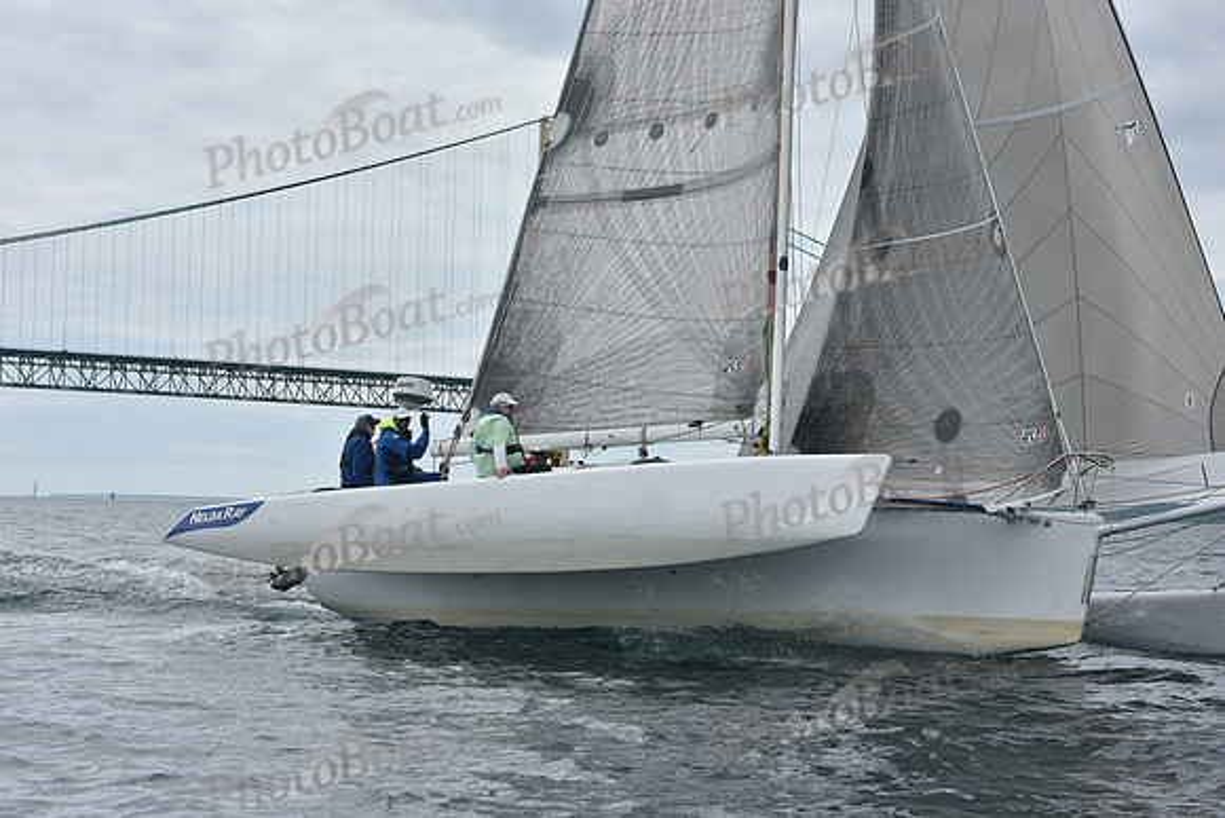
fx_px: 2382
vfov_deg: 19.5
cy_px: 409
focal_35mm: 70
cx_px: 612
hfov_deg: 28.8
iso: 250
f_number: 10
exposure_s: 1/800
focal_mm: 70
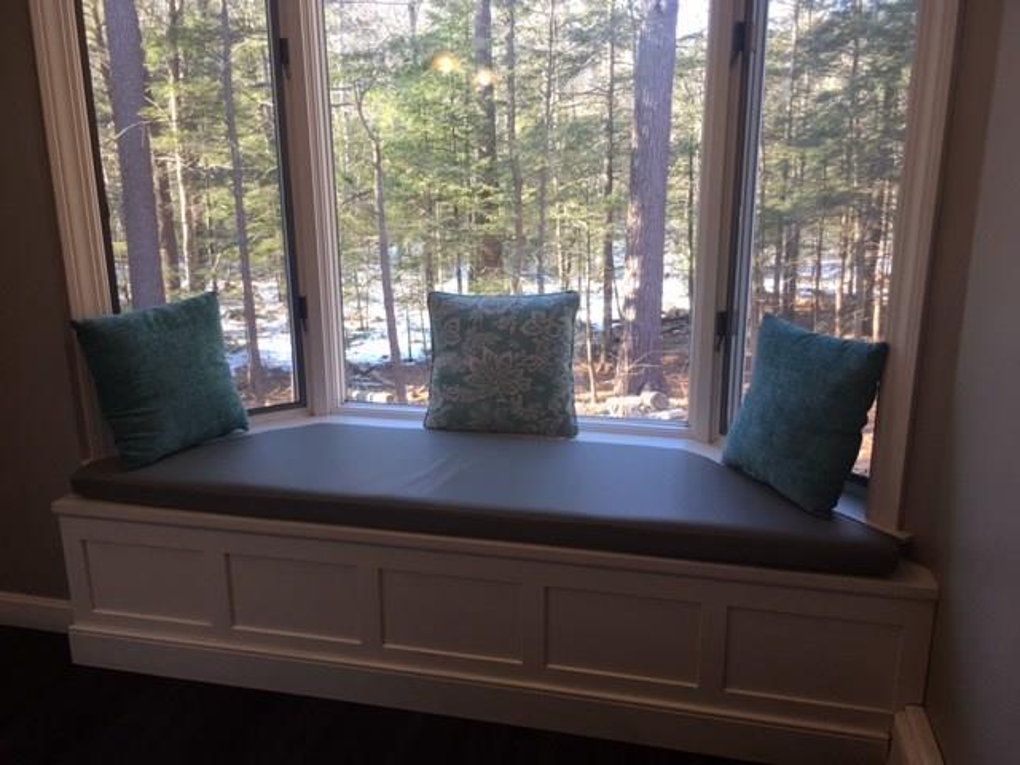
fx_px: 855
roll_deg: +1.1
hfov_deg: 61.7
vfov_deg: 48.2
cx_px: 510
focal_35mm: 29
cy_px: 382
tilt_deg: -15.2
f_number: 2.2
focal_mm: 4.15
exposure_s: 1/40
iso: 32
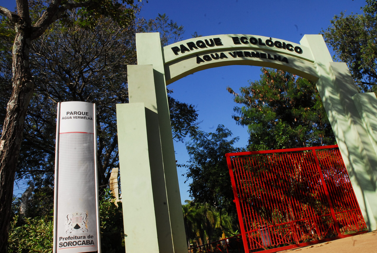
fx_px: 283
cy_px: 126
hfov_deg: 67.3
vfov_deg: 48.1
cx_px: 188
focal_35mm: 27
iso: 400
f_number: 20
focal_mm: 18
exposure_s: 1/125
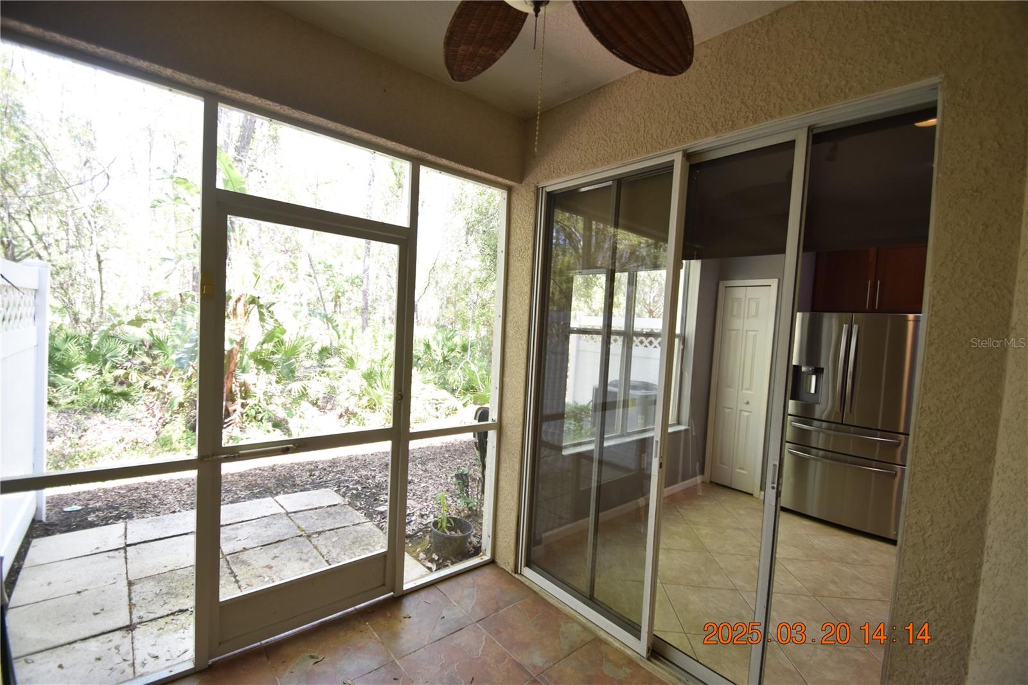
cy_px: 342
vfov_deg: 77.3
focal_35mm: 15
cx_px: 514
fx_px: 428
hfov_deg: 100.4
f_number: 4.5
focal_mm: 10
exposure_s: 1/80
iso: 400
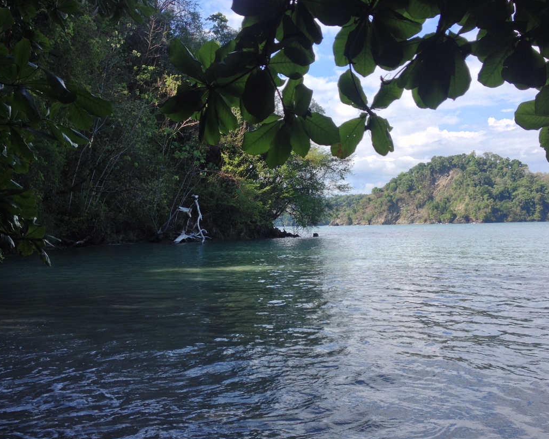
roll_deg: +1.3
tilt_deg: -4.3
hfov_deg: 45.7
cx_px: 247
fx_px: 650
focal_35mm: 40
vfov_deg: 37.3
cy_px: 239
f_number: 2.4
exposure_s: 1/569
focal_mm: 4.28
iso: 50
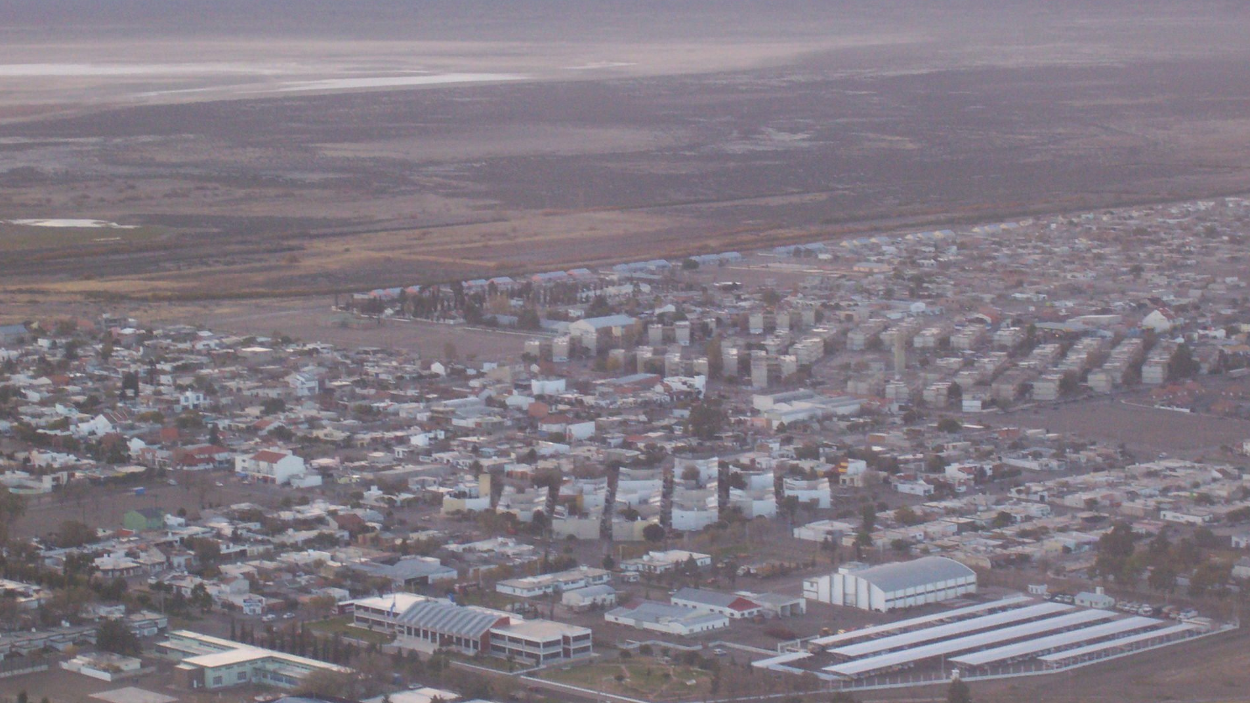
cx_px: 626
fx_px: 3713
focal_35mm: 112
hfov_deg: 19.1
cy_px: 306
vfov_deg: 10.8
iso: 143
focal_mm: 16.8
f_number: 4.6
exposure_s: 1/89.8
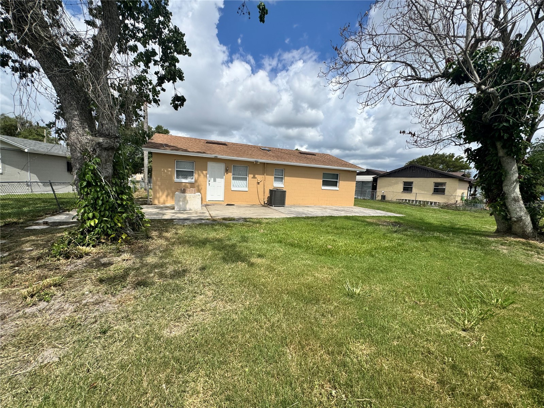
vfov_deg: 85.7
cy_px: 204
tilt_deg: -4.7
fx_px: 220
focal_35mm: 14
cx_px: 272
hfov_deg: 102.1
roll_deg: -2.9
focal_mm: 2.22
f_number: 2.2
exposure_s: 1/2674
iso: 40
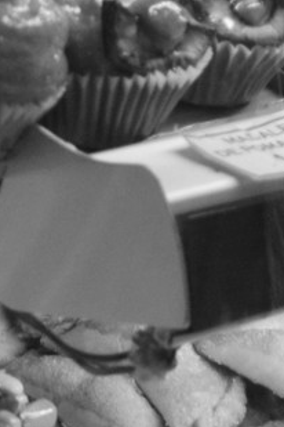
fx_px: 2236
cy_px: 377
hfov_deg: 7.3
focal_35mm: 189
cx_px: 172
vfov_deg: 10.8
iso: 800
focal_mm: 18
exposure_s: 1/125
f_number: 4.5
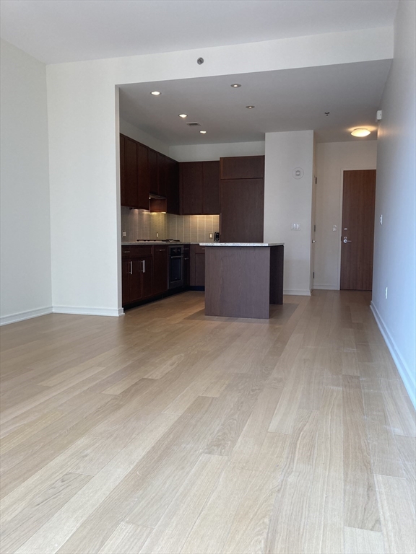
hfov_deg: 49.7
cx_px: 208
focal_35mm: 28
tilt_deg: -3.0
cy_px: 277
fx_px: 449
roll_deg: +0.3
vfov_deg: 63.4
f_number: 1.8
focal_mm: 3.99
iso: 80
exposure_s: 1/120
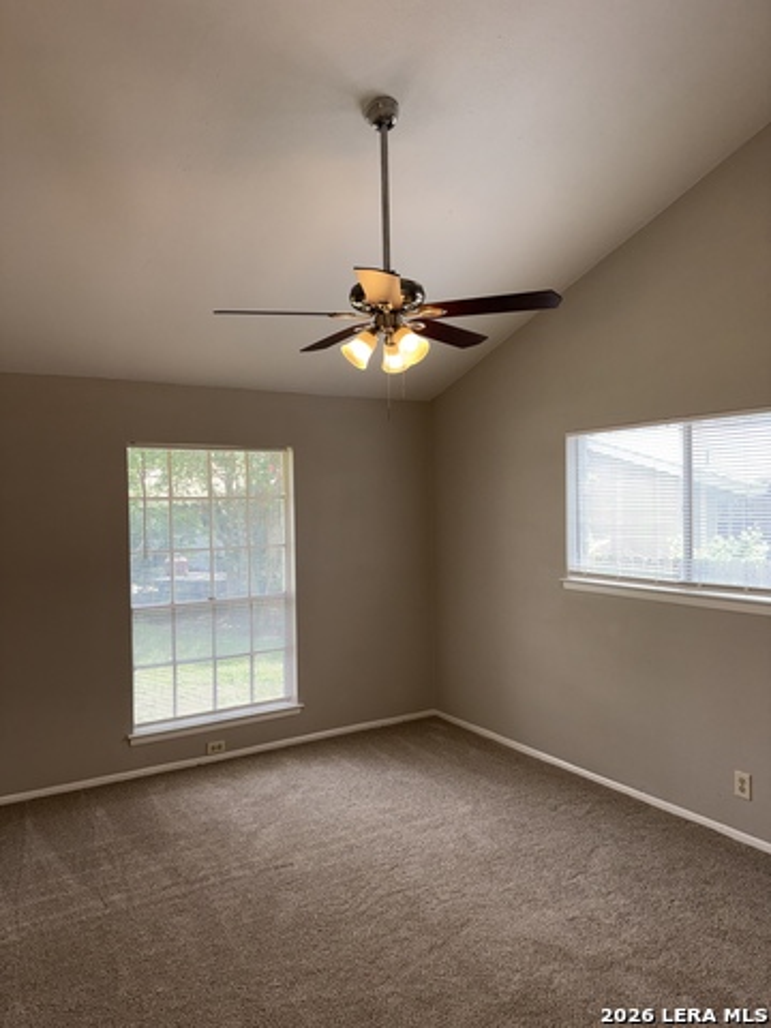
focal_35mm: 24
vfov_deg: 71.6
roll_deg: +1.2
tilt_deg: -3.0
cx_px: 386
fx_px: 713
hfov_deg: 56.8
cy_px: 514
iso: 64
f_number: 1.78
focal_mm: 6.76
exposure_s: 1/272
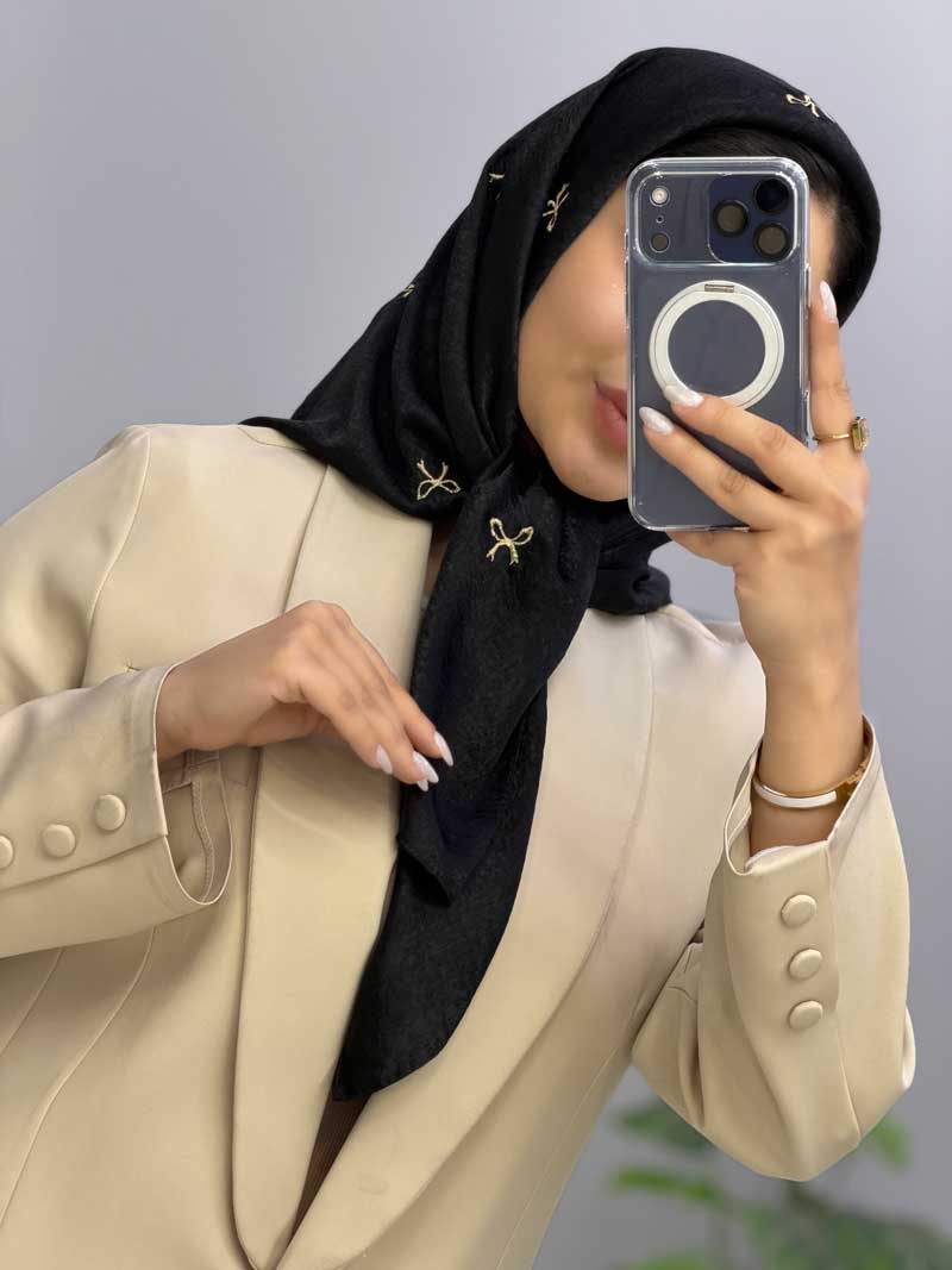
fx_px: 3668
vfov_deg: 19.6
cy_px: 635
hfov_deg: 14.8
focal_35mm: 100
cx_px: 476
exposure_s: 1/100
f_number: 2.8
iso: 64
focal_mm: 16.89
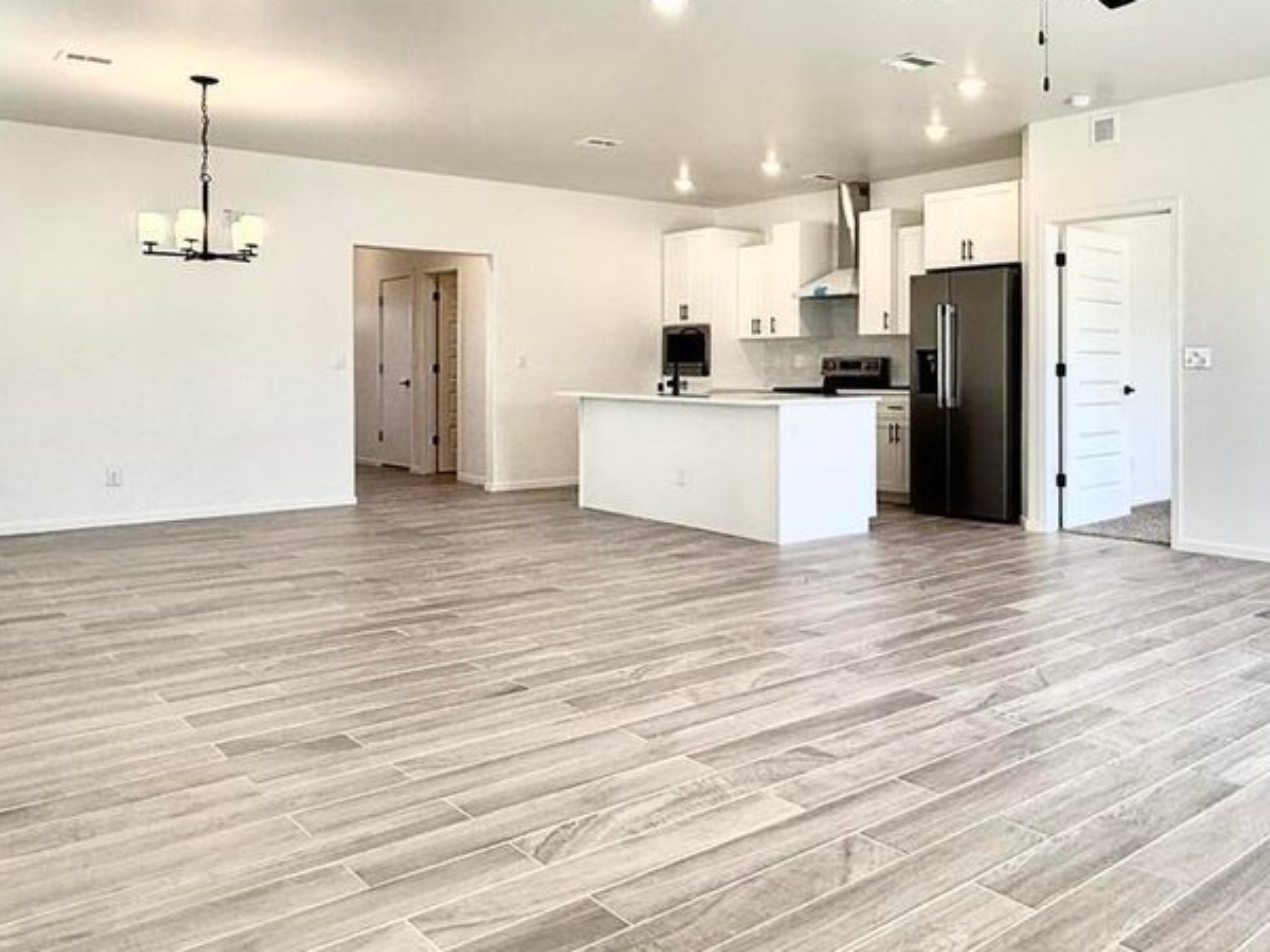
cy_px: 349
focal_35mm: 28
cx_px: 936
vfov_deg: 49.2
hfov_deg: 60.4
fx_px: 1027
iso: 64
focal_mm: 2.22
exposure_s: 1/160
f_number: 2.2
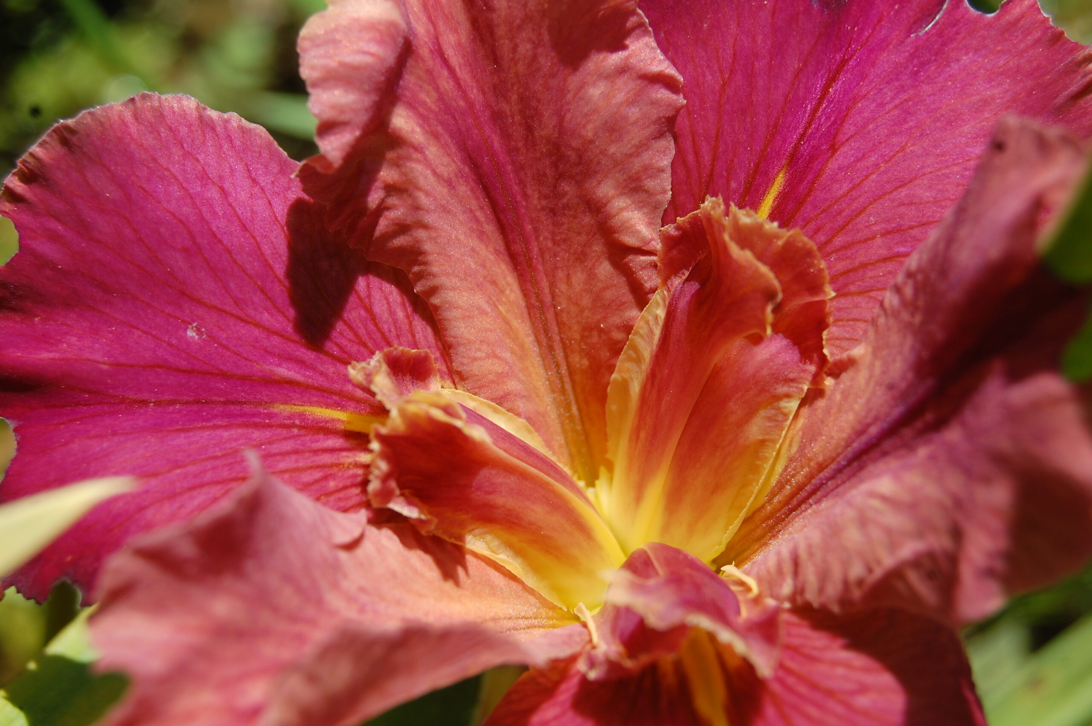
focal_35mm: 68
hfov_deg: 29.9
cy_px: 363
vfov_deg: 20.1
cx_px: 546
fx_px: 2046
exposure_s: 1/320
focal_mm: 45
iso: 200
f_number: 9
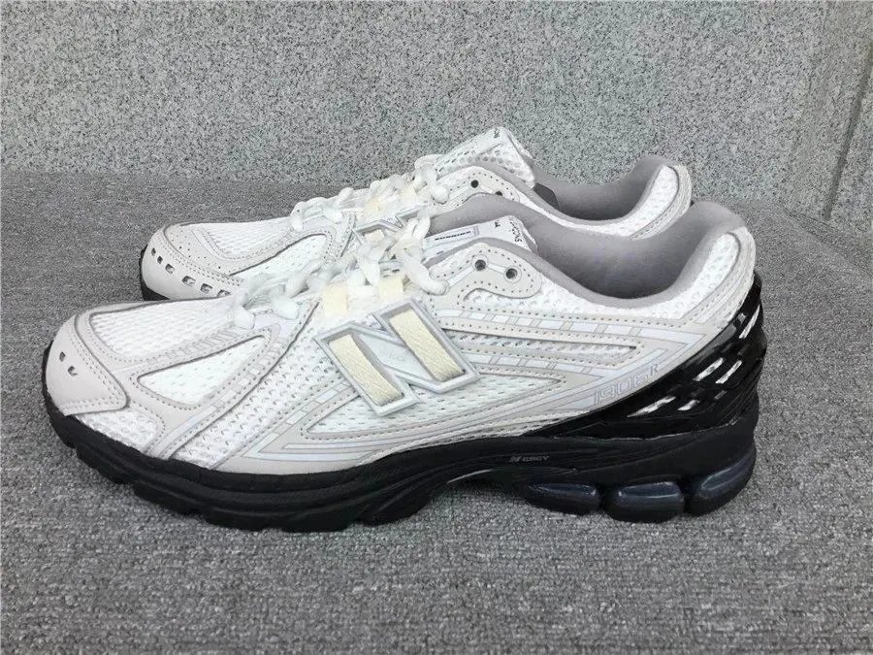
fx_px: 782
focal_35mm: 31
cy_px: 328
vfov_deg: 45.4
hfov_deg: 58.4
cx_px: 436
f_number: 2.4
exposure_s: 1/403
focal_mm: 3.3
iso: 25
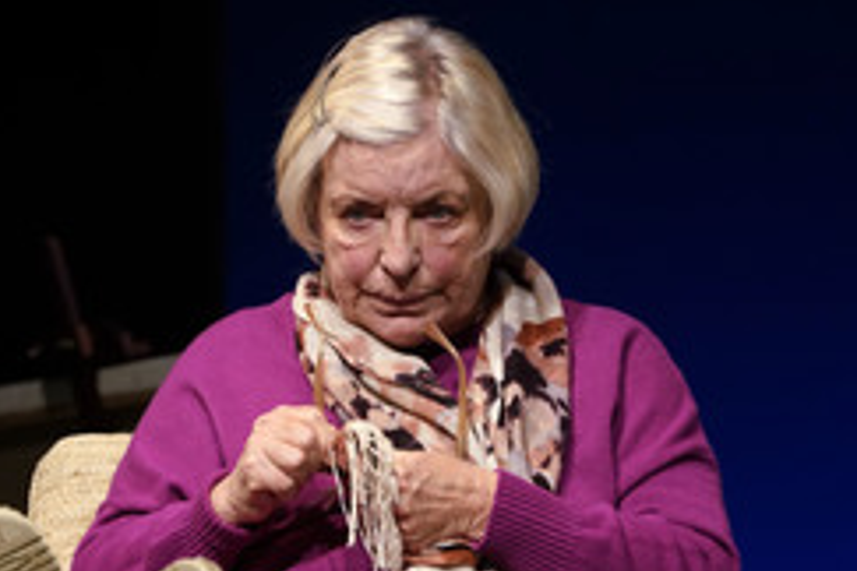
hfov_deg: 5.6
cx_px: 390
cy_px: 437
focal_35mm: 371
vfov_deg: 3.7
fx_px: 8831
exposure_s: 1/200
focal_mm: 200
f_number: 5.6
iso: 1600
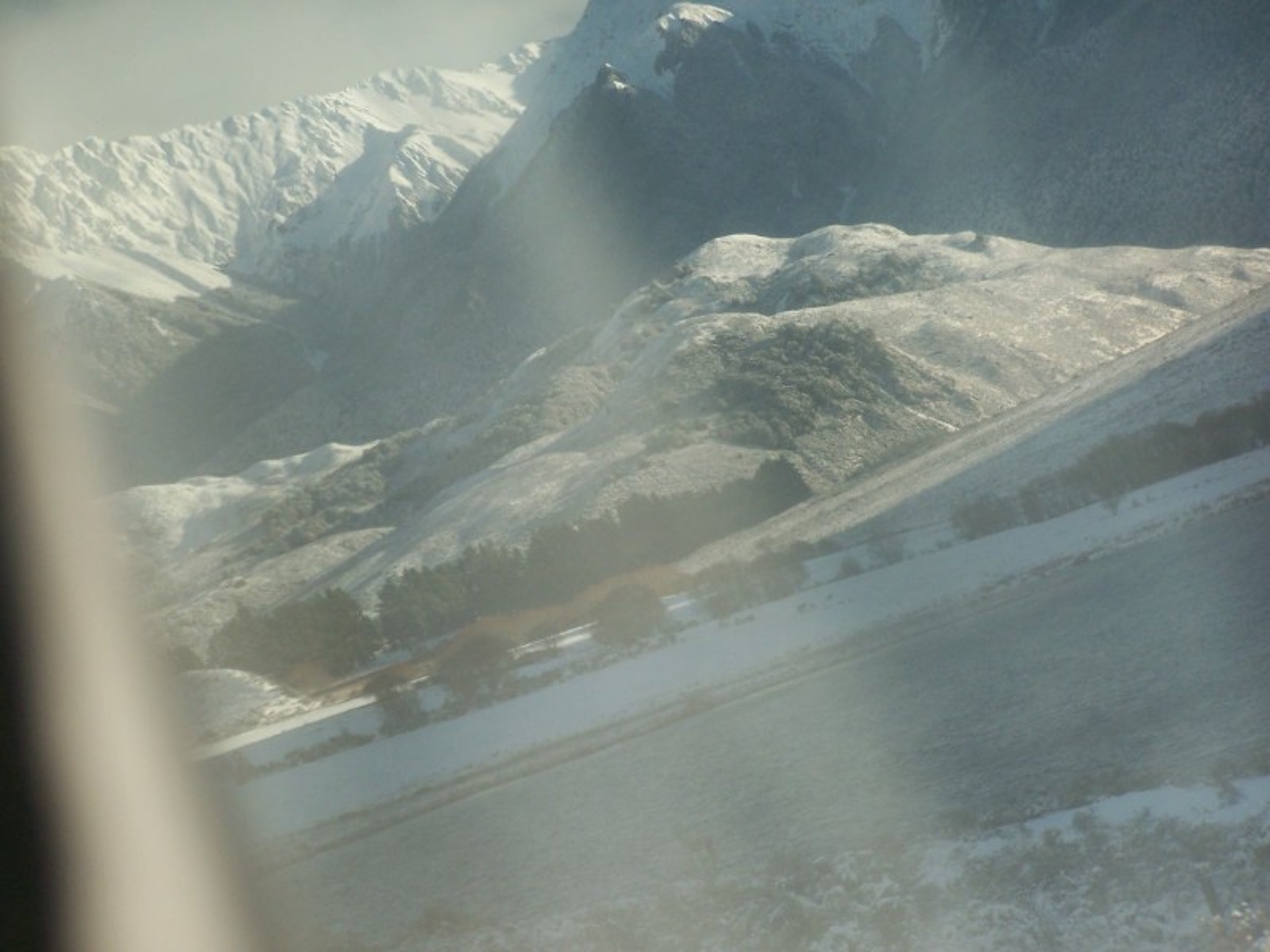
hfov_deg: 11.7
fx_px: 6200
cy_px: 476
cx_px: 635
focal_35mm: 169
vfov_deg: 8.8
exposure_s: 1/350
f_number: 3.2
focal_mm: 28
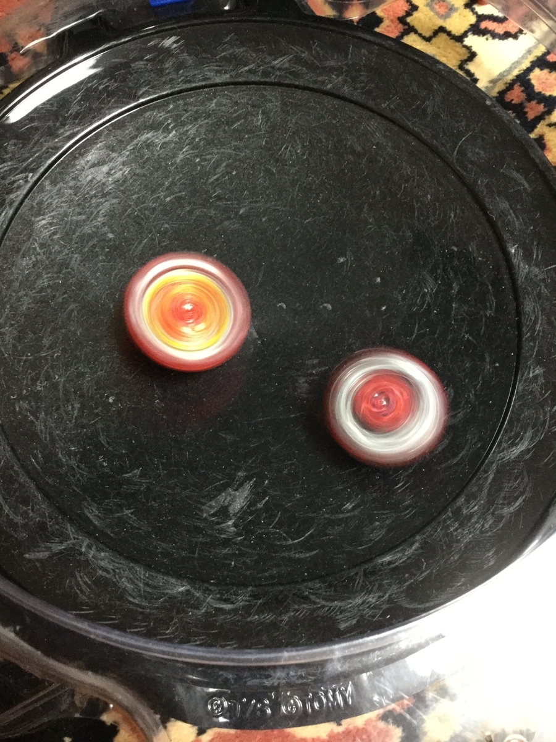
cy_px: 371
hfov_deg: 45.4
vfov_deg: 58.4
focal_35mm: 31
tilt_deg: -72.9
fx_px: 664
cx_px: 278
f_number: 2.4
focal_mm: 3.3
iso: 250
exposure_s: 1/15
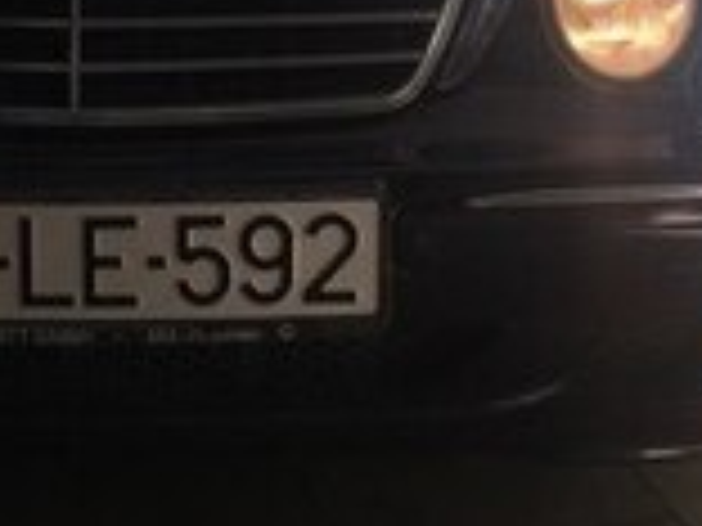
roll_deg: -1.2
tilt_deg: -8.8
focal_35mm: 123
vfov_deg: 11.7
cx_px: 22
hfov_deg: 15.8
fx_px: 2494
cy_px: -178
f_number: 2.2
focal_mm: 4.15
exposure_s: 1/179
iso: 32
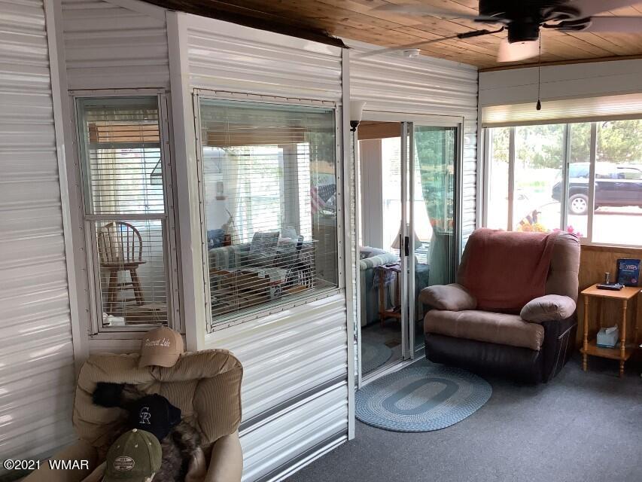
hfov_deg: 58.3
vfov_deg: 45.5
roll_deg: +1.5
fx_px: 575
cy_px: 241
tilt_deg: -8.5
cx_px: 321
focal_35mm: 31
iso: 100
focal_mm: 3.3
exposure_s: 1/120
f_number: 2.4
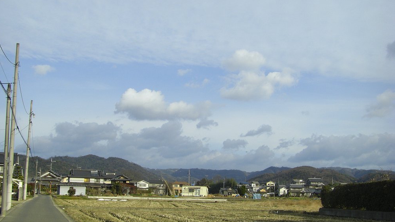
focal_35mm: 49
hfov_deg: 42.1
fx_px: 513
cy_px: 124
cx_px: 194
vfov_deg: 24.4
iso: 50
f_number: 4.8
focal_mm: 7.4
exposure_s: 1/320
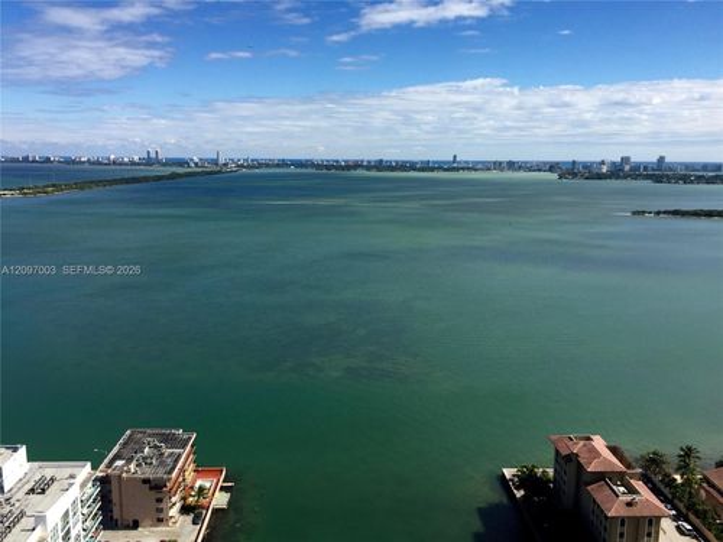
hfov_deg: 61.7
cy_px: 271
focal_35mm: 29
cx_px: 362
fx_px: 606
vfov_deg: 48.2
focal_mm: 4.15
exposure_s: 1/2639
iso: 32
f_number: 2.2
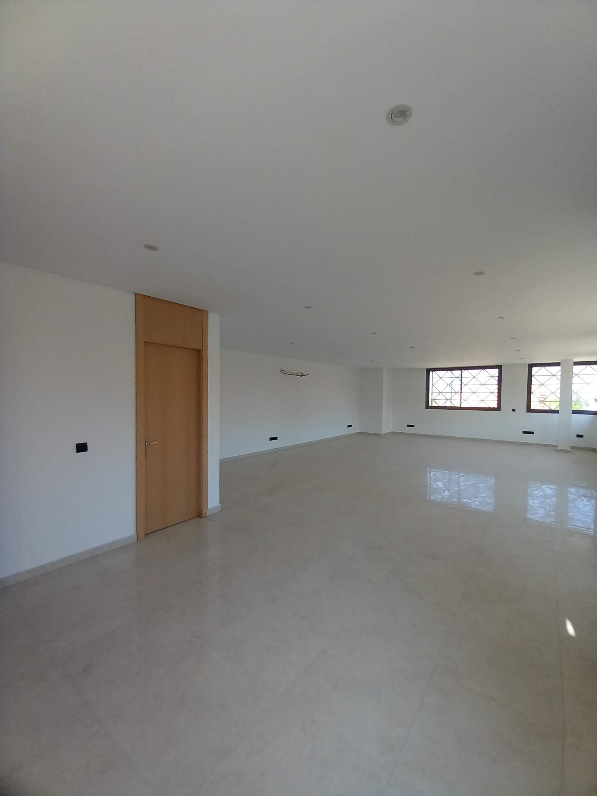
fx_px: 299
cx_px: 298
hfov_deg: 89.9
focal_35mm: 13
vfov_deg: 106.2
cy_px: 398
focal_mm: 1.13
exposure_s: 1/170
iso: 40
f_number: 2.2
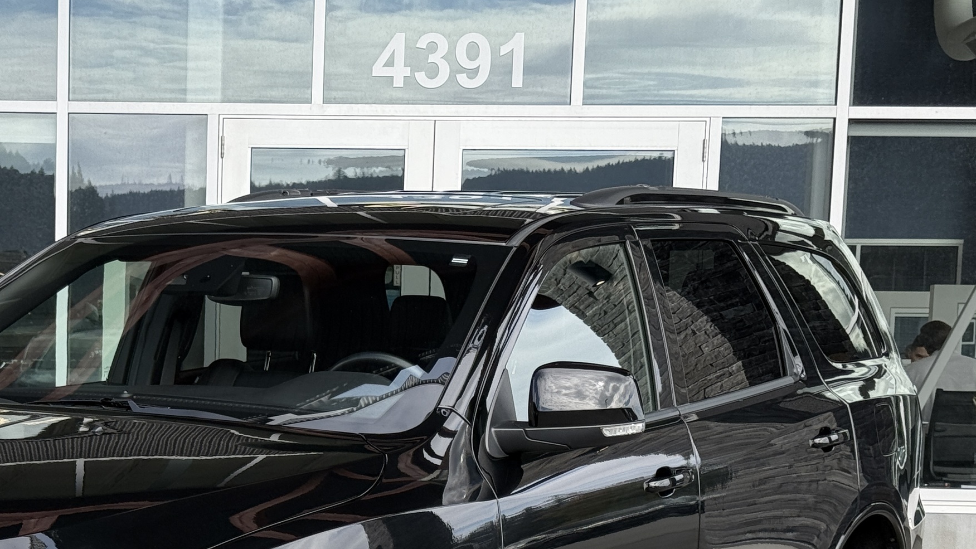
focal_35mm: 86
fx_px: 2226
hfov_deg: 24.3
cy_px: 575
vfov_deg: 13.8
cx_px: 178
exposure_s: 1/1149
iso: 80
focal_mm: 6.76
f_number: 1.78
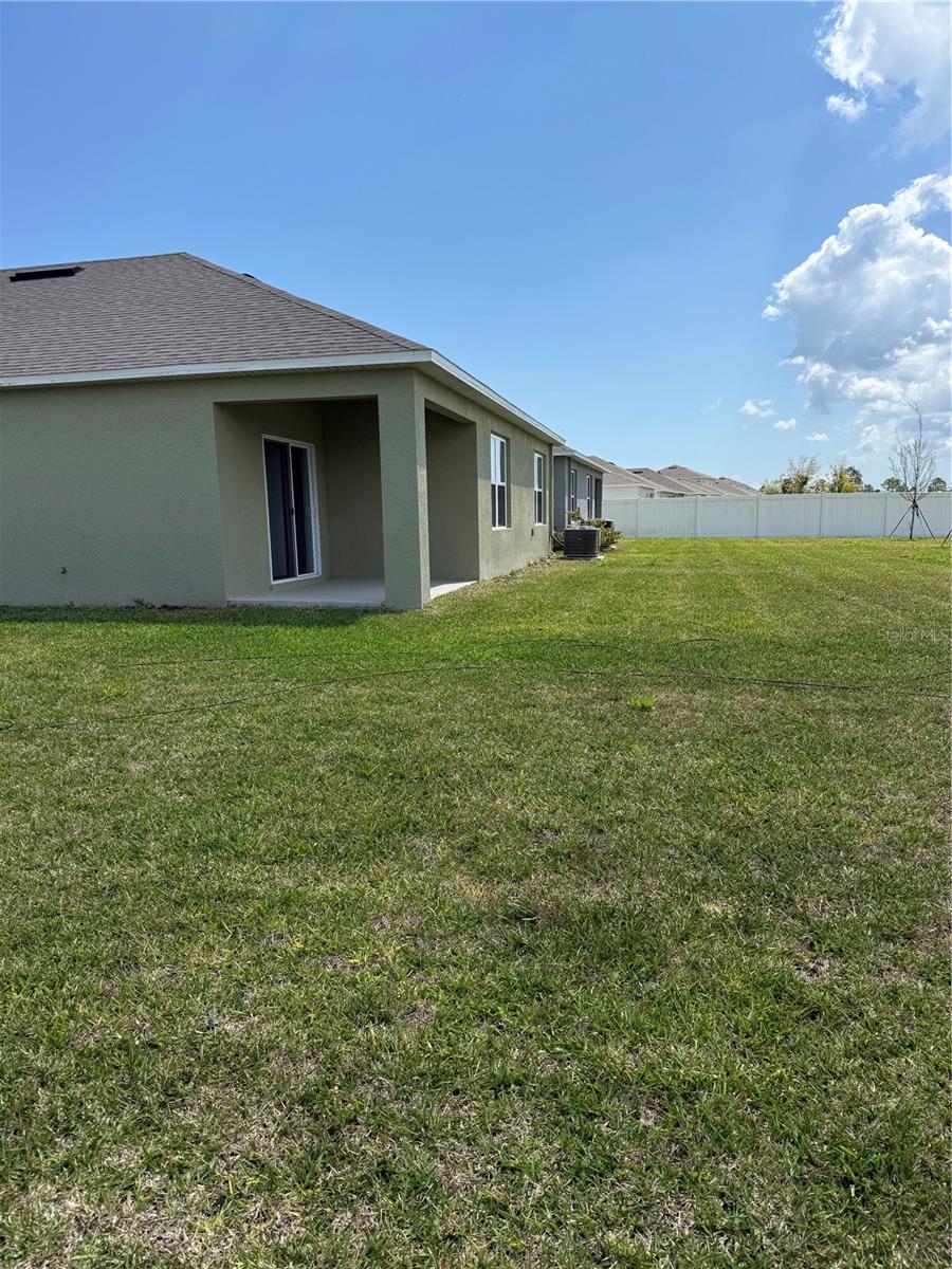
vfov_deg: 71.6
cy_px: 634
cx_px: 476
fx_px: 880
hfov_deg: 56.8
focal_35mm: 24
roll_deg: +1.3
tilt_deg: -9.1
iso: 80
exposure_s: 1/4673
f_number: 1.78
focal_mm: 6.76
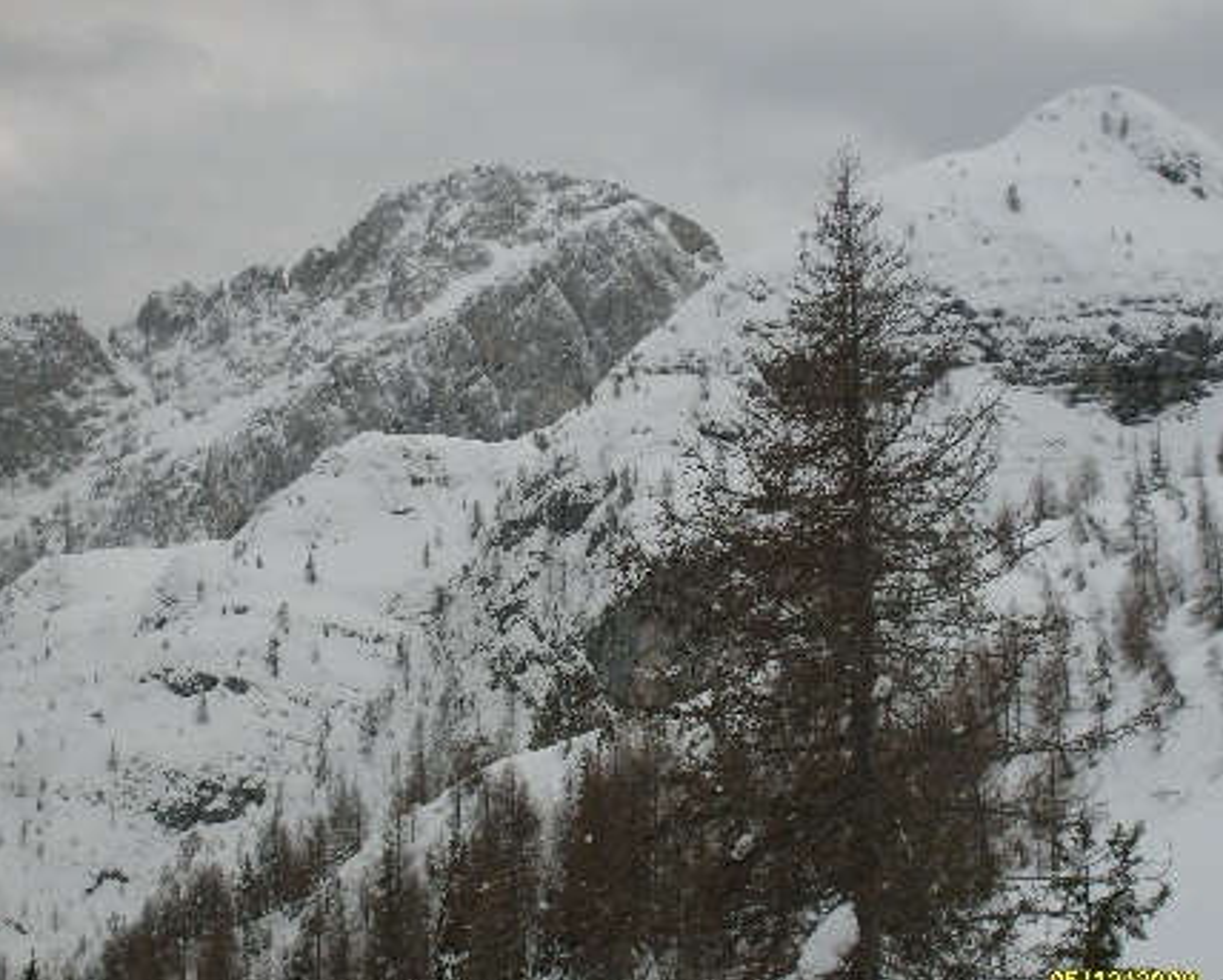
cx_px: 609
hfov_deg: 22.7
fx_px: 3043
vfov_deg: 18.3
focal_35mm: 84
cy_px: 546
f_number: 3.9
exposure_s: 1/350
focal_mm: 12
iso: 80
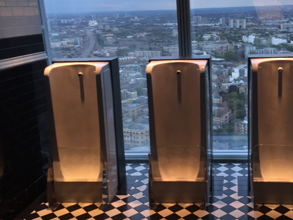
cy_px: 83
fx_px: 372
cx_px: 200
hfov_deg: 42.2
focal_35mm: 44
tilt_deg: -10.3
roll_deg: +0.4
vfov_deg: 32.7
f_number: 2.2
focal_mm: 4.15
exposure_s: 1/33
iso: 50
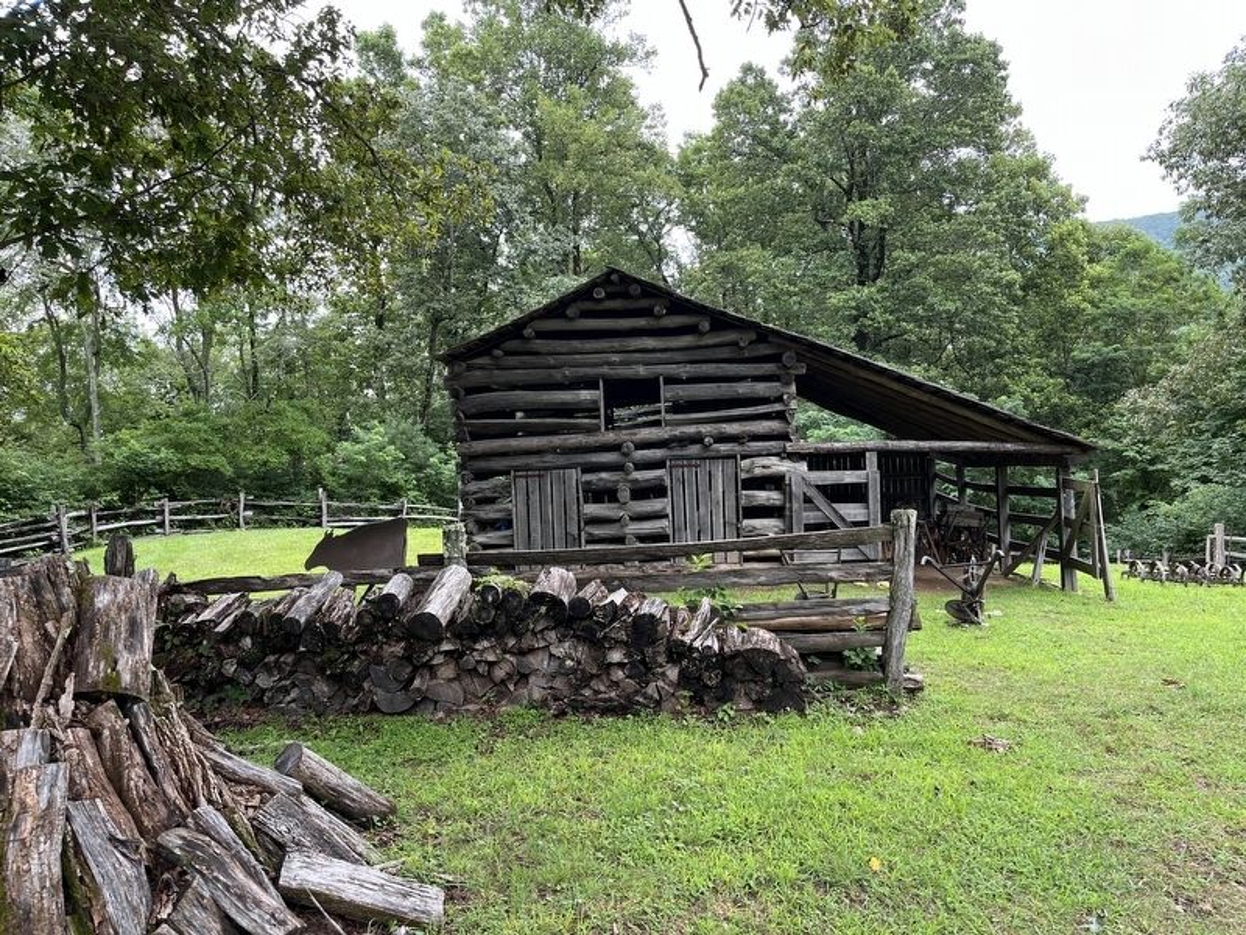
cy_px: 468
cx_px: 623
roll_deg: +2.1
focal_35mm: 26
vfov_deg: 53.1
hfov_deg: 67.3
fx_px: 936
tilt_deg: +0.6
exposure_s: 1/138
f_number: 1.6
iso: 32
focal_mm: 5.1
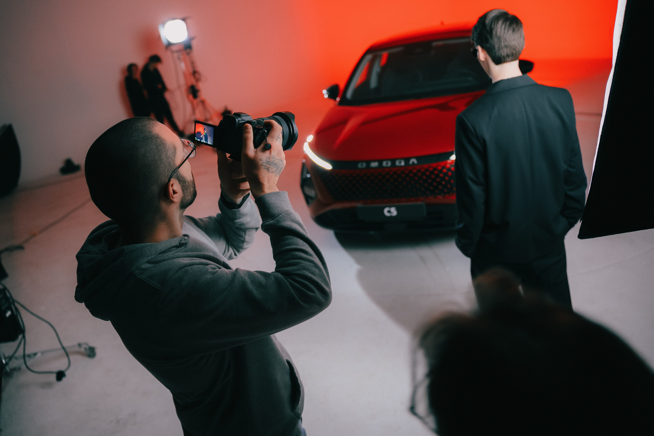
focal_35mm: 28
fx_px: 509
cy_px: 218
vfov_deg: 46.4
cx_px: 327
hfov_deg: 65.5
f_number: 2.8
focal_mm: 28
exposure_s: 1/60
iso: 1250
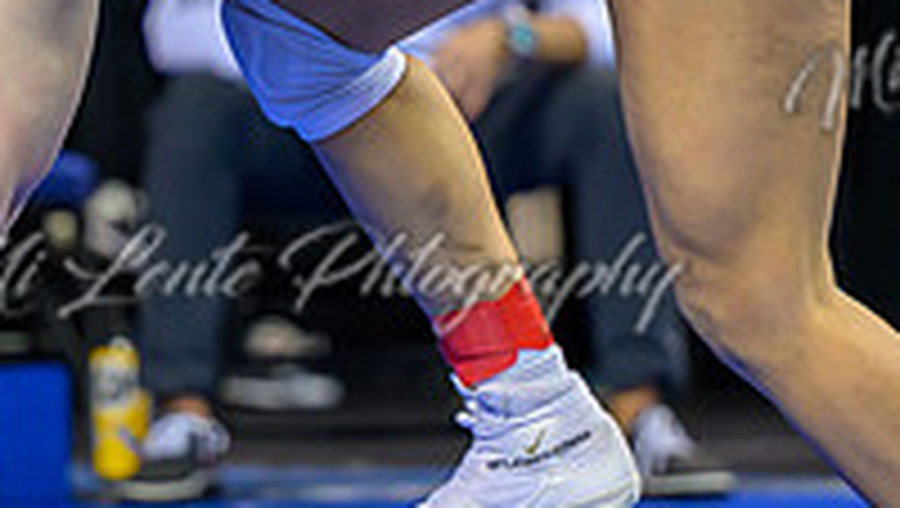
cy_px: -327
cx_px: 473
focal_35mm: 468
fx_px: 11180
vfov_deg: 2.6
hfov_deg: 4.6
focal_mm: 135
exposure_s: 1/800
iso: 2000
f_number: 2.8
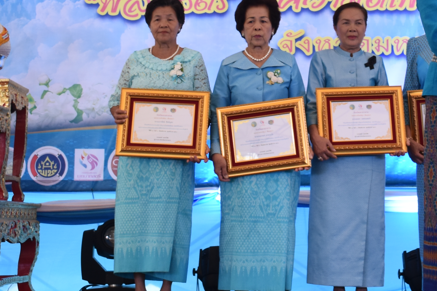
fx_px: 1311
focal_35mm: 108
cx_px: 332
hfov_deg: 18.8
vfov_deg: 12.5
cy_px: -13
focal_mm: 26
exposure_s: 1/200
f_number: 7.1
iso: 400
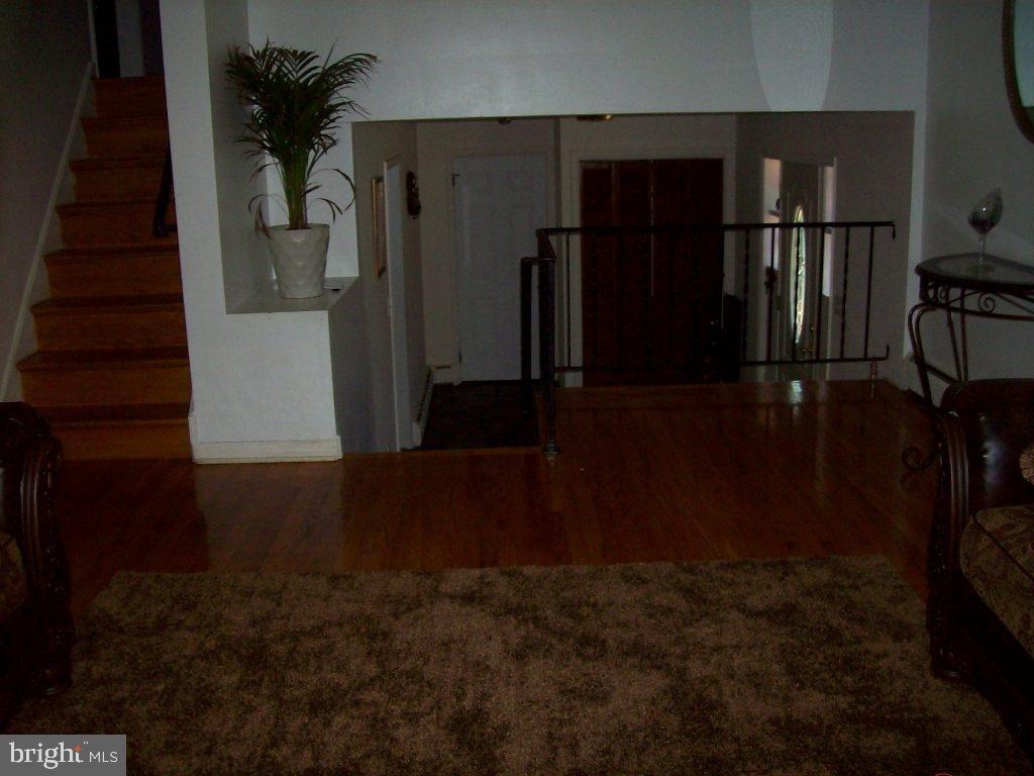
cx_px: 517
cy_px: 388
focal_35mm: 36
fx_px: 1075
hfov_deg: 51.4
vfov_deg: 39.7
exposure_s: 1/64
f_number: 2.7
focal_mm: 6
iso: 80
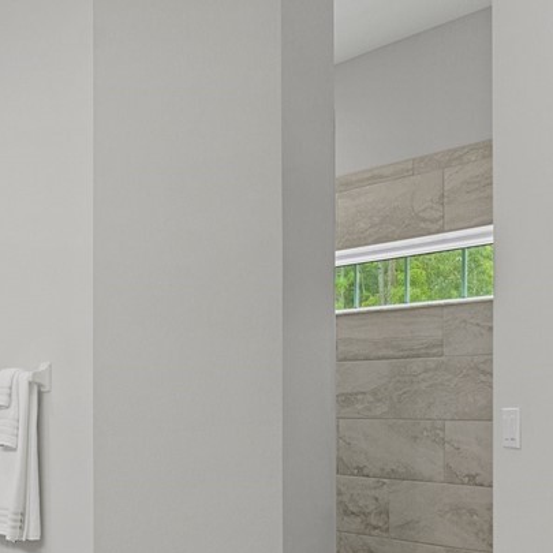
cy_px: 439
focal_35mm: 41
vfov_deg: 39.4
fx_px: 741
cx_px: 171
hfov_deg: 40.3
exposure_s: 1/8
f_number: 8
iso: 640
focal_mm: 12
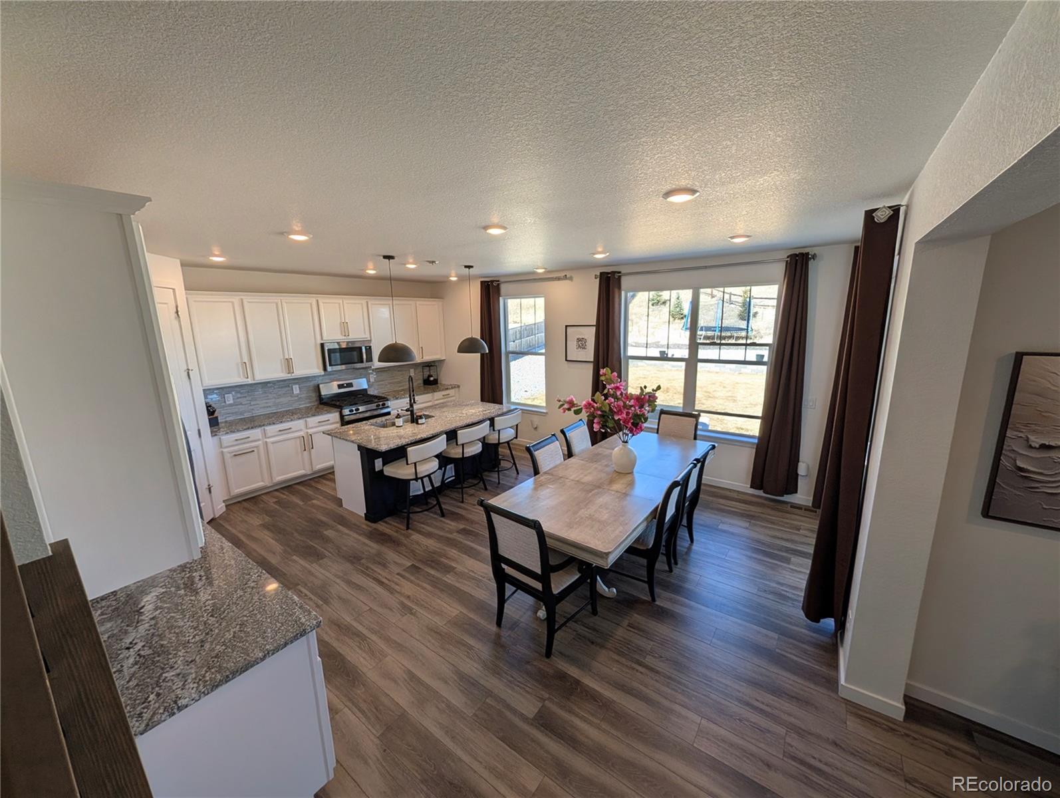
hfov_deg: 110.5
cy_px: 399
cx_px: 530
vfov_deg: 94.6
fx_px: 368
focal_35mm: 12
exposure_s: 1/501
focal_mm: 2.02
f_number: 1.7
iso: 47
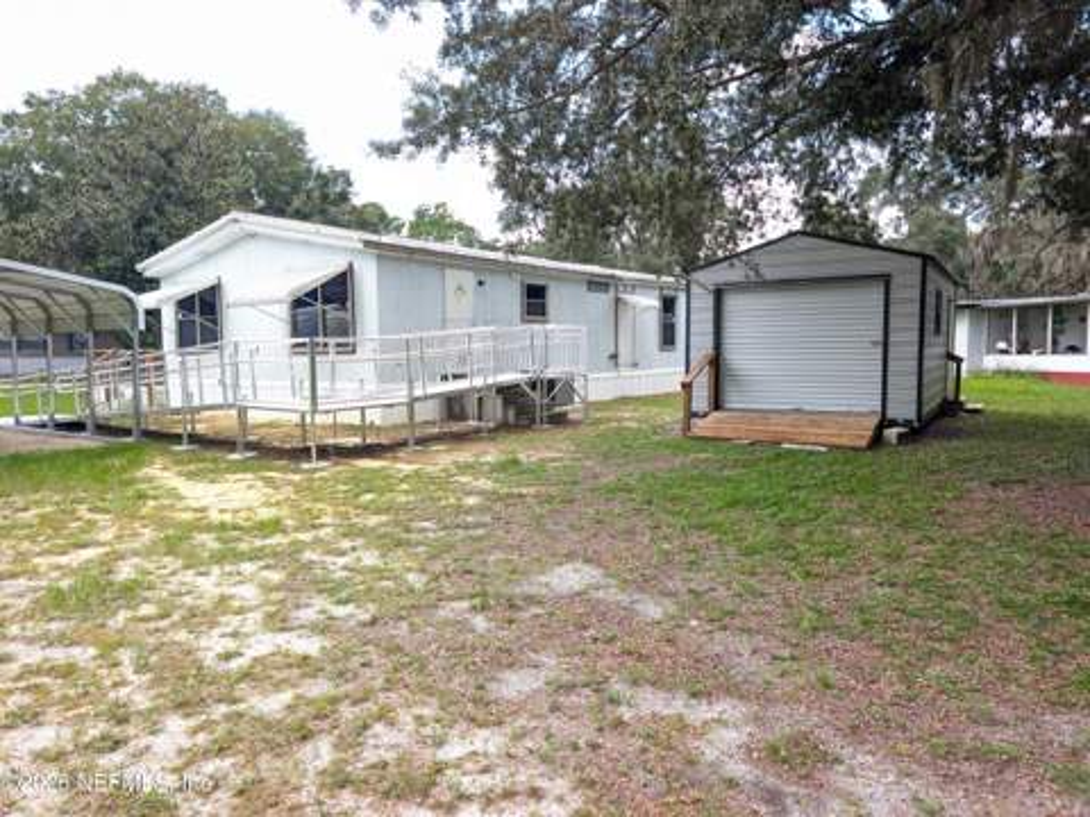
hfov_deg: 71.6
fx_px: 756
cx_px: 545
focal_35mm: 24
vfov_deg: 56.8
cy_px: 408
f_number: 1.68
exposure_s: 1/116
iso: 21
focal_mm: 6.9
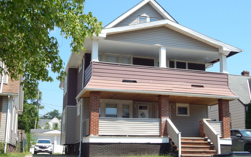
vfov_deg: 28.5
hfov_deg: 44.4
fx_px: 308
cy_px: 100
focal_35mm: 45
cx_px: 120
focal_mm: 6.8
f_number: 3.4
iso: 125
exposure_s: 1/800
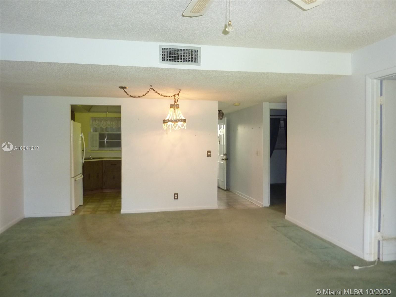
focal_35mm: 25
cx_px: 198
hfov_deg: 69.4
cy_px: 148
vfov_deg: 54.9
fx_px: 286
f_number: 3.3
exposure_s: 1/30
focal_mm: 4.1
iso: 250
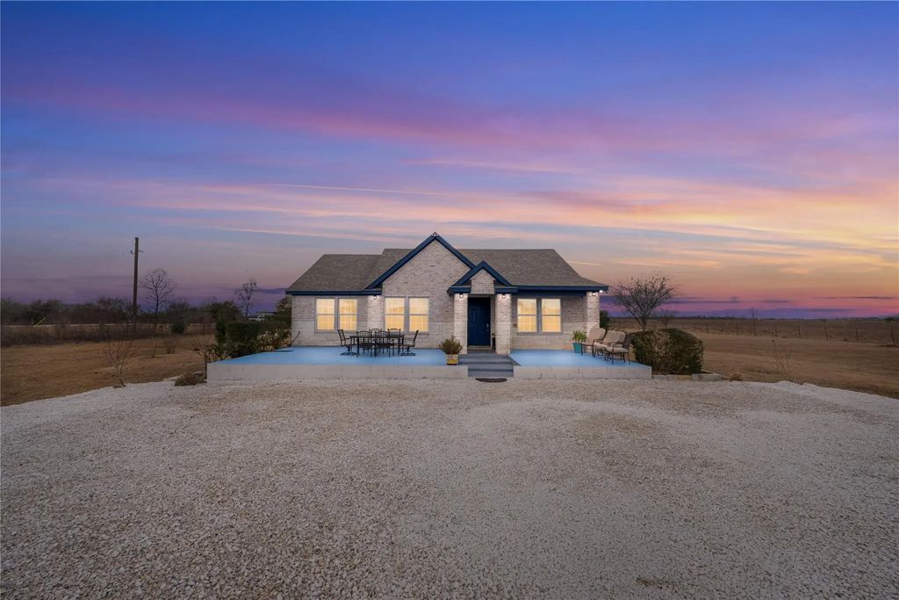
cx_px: 450
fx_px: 350
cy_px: 300
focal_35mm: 14
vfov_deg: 81.2
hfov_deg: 104.2
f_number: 16
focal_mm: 14
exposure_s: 1/50
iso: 100
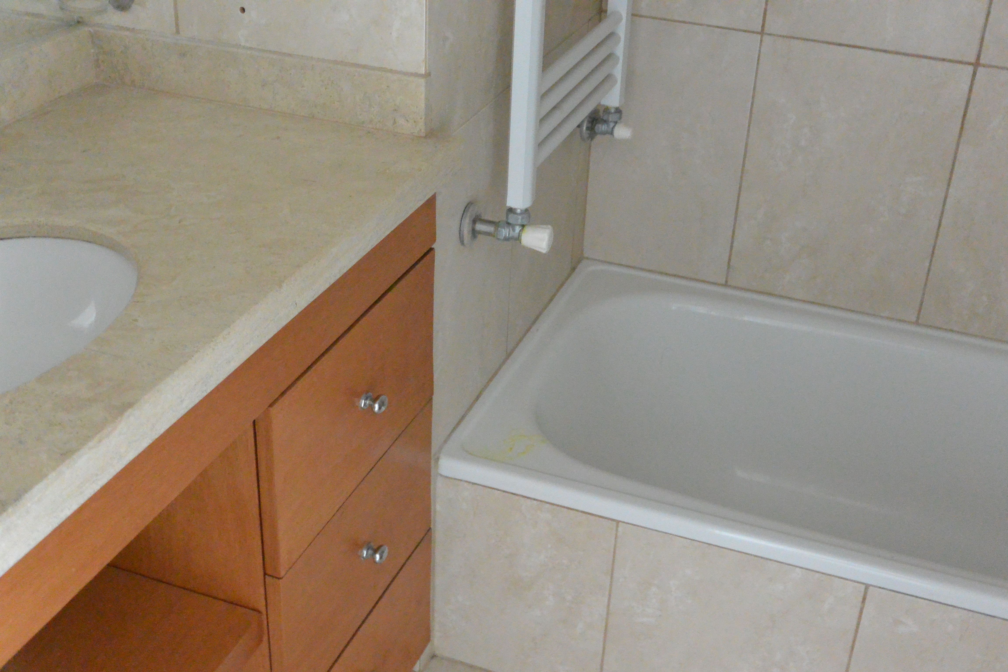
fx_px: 1260
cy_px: 336
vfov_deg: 29.9
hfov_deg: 43.6
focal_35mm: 45
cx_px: 504
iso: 3200
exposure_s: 1/5
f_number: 4.5
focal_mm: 16.9
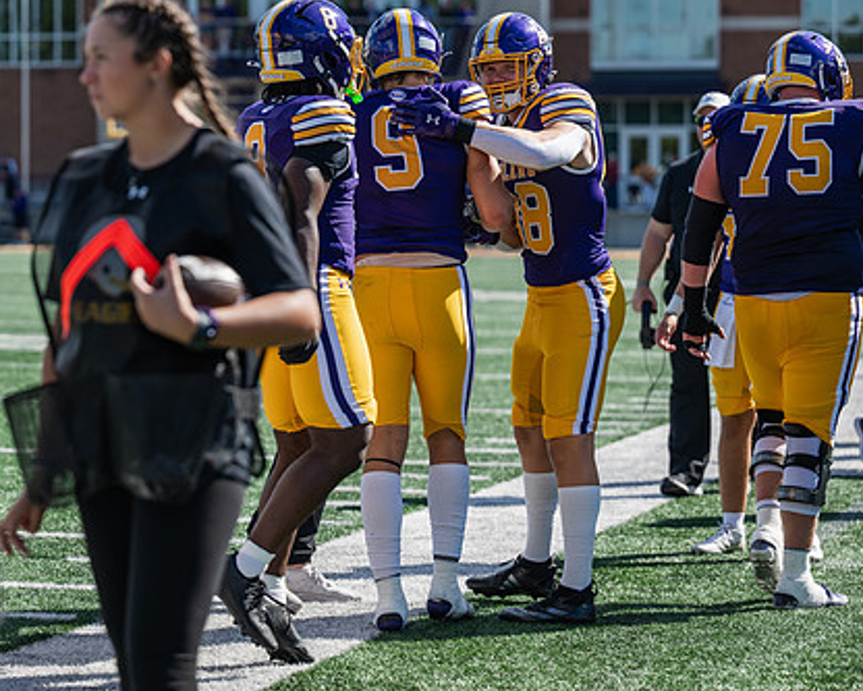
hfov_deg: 13.4
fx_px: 3679
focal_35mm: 144
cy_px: 339
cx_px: 315
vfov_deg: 10.7
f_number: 3.2
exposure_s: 1/800
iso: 64
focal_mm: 110
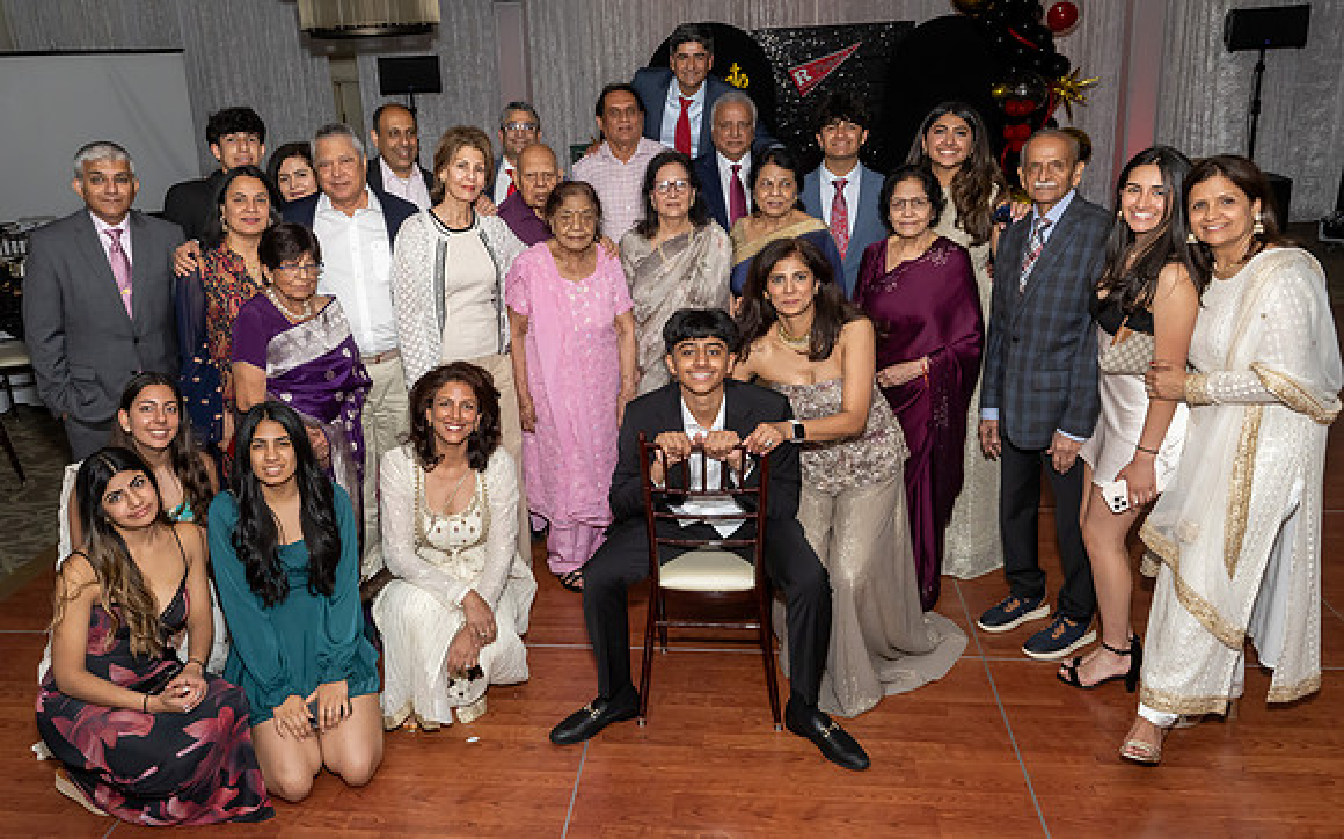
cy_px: 373
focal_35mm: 28
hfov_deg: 66.7
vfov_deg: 44.7
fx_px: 1019
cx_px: 622
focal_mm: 17
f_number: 9
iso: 1000
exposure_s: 1/250
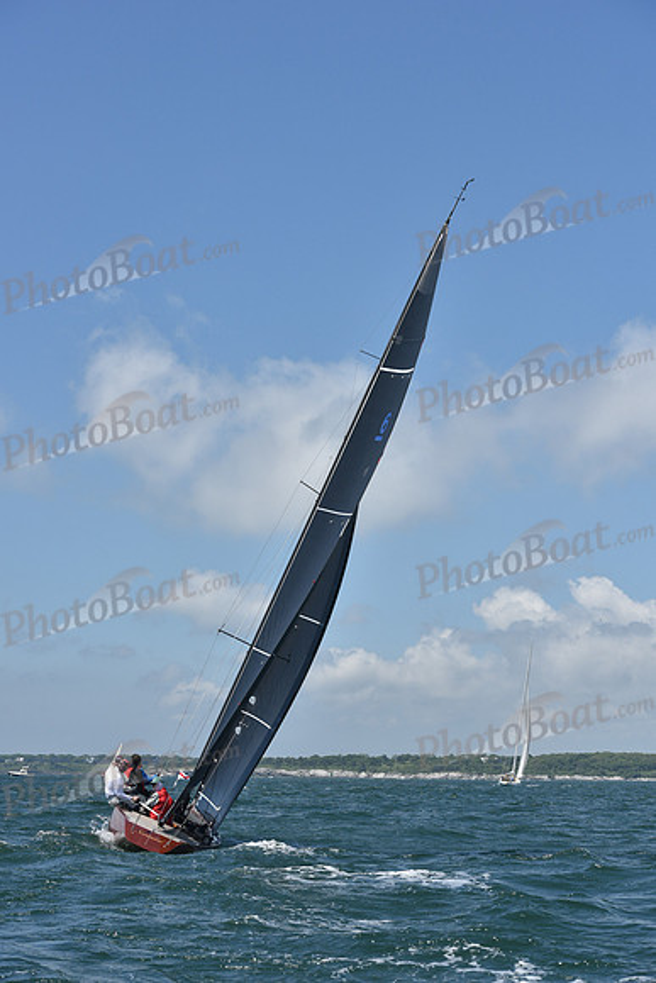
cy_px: 492
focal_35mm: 70
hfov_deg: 19.5
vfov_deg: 28.8
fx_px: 1912
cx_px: 328
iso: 250
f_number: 8
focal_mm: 70
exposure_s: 1/1250
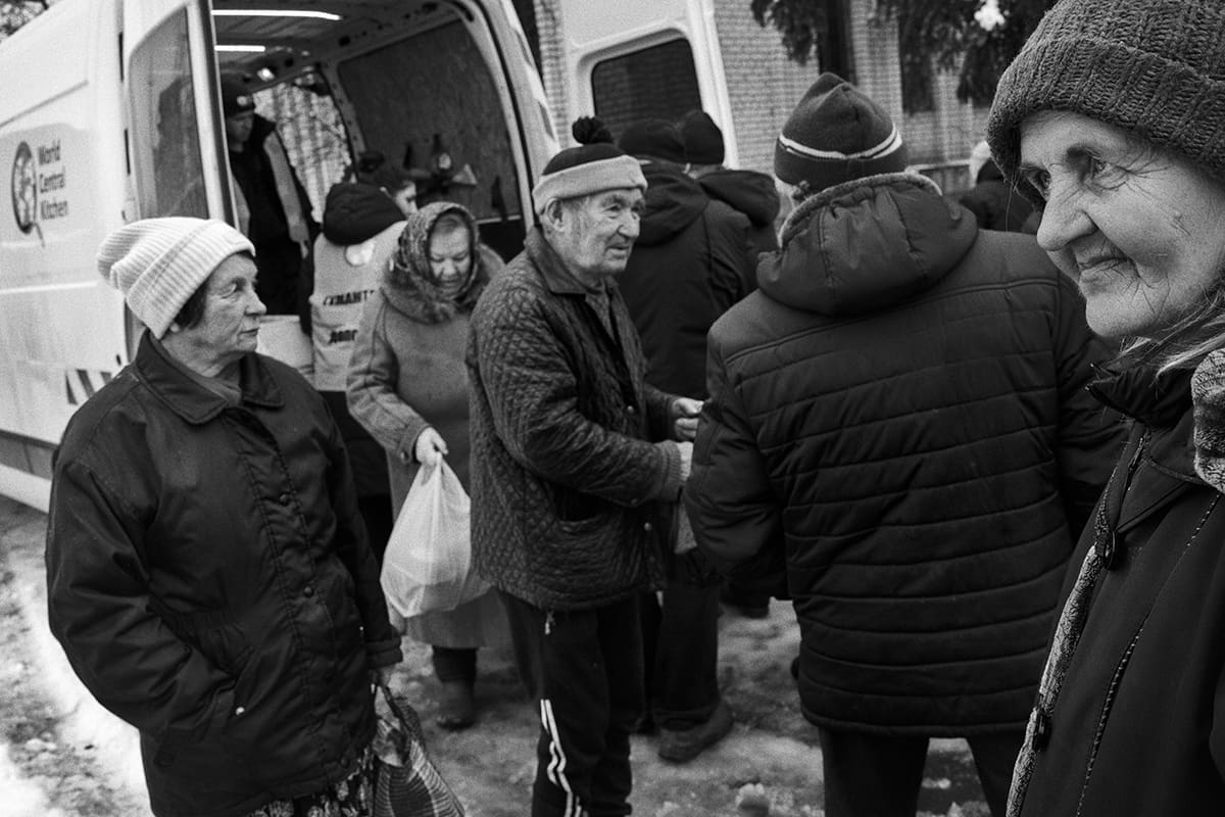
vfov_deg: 37.9
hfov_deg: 54.4
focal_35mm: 35
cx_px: 612
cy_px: 408
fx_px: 1191
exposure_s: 1/640
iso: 2000
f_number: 8
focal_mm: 35
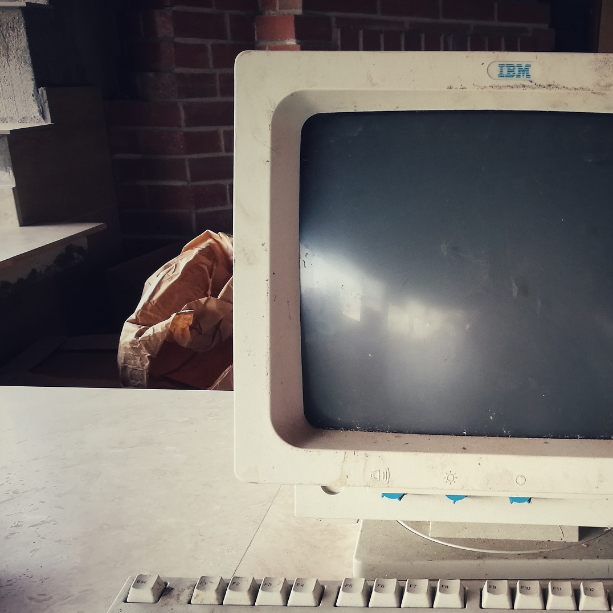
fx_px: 882
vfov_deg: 37.8
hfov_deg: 37.1
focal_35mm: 44
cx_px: 481
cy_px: 423
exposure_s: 1/50
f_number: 2.2
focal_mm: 4.5
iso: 125
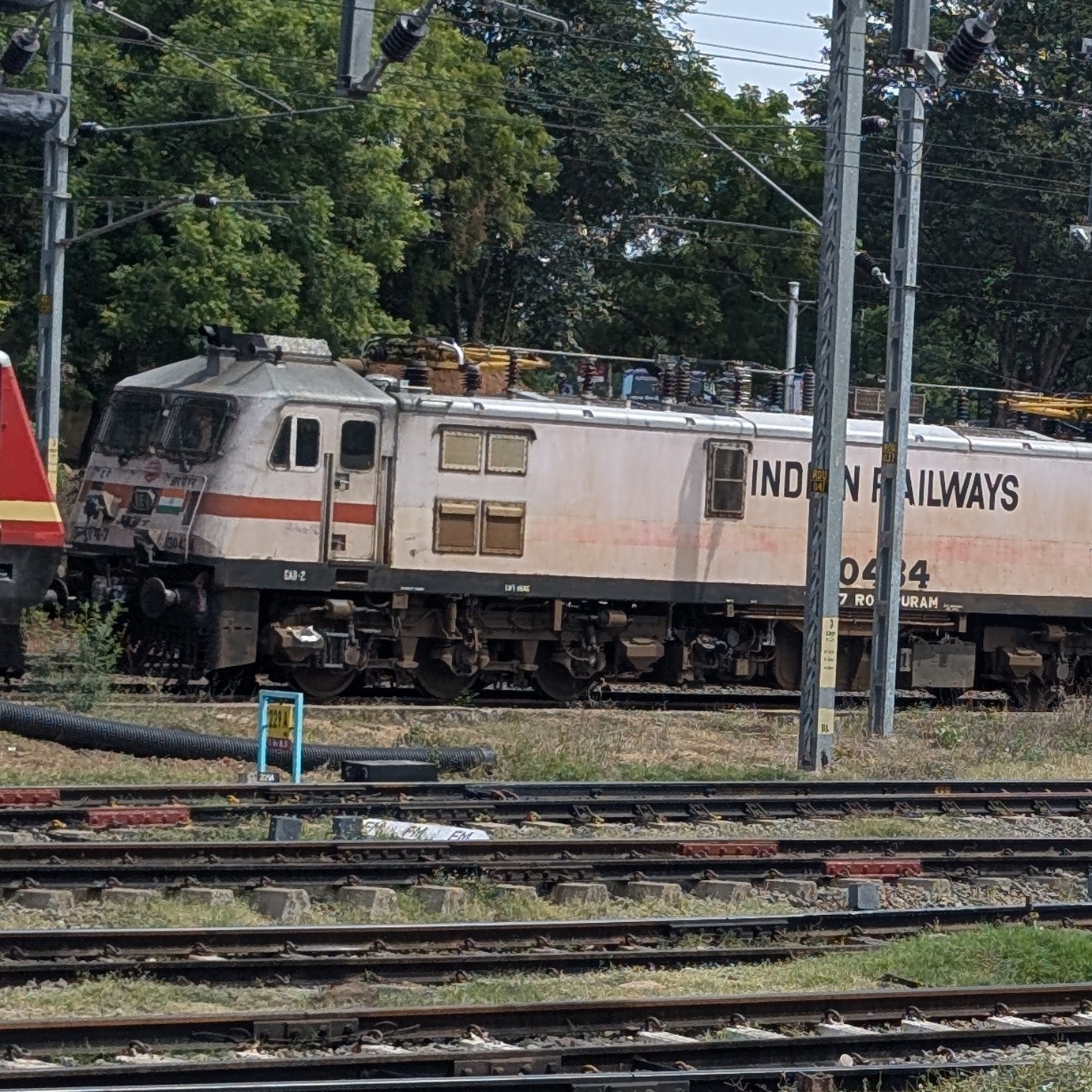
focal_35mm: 128
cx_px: 1294
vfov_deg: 13.5
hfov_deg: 13.3
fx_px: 4568
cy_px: 945
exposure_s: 1/923
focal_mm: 6.9
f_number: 1.68
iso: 19
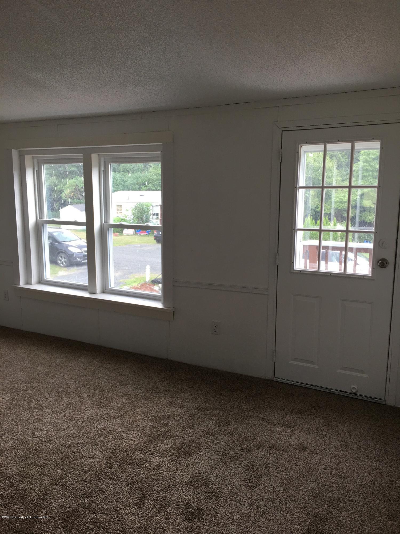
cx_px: 200
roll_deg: +0.2
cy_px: 267
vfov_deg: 61.7
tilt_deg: -7.8
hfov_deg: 48.2
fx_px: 447
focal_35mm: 29
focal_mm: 4.15
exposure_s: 1/30
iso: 25
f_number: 2.2
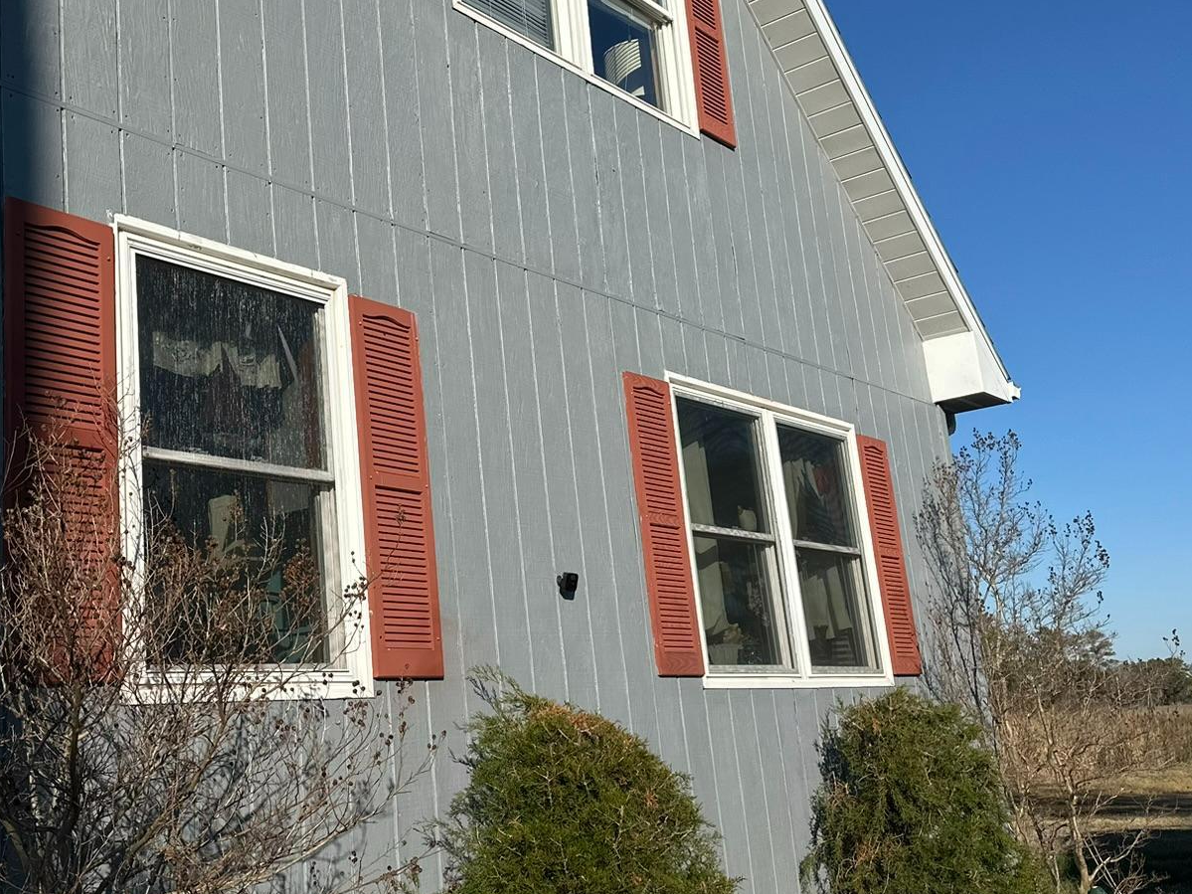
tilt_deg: +12.8
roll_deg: +3.9
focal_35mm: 41
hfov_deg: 44.9
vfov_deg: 35.1
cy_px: 412
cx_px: 372
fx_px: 1412
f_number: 1.78
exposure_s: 1/6623
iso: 80
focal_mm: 6.86
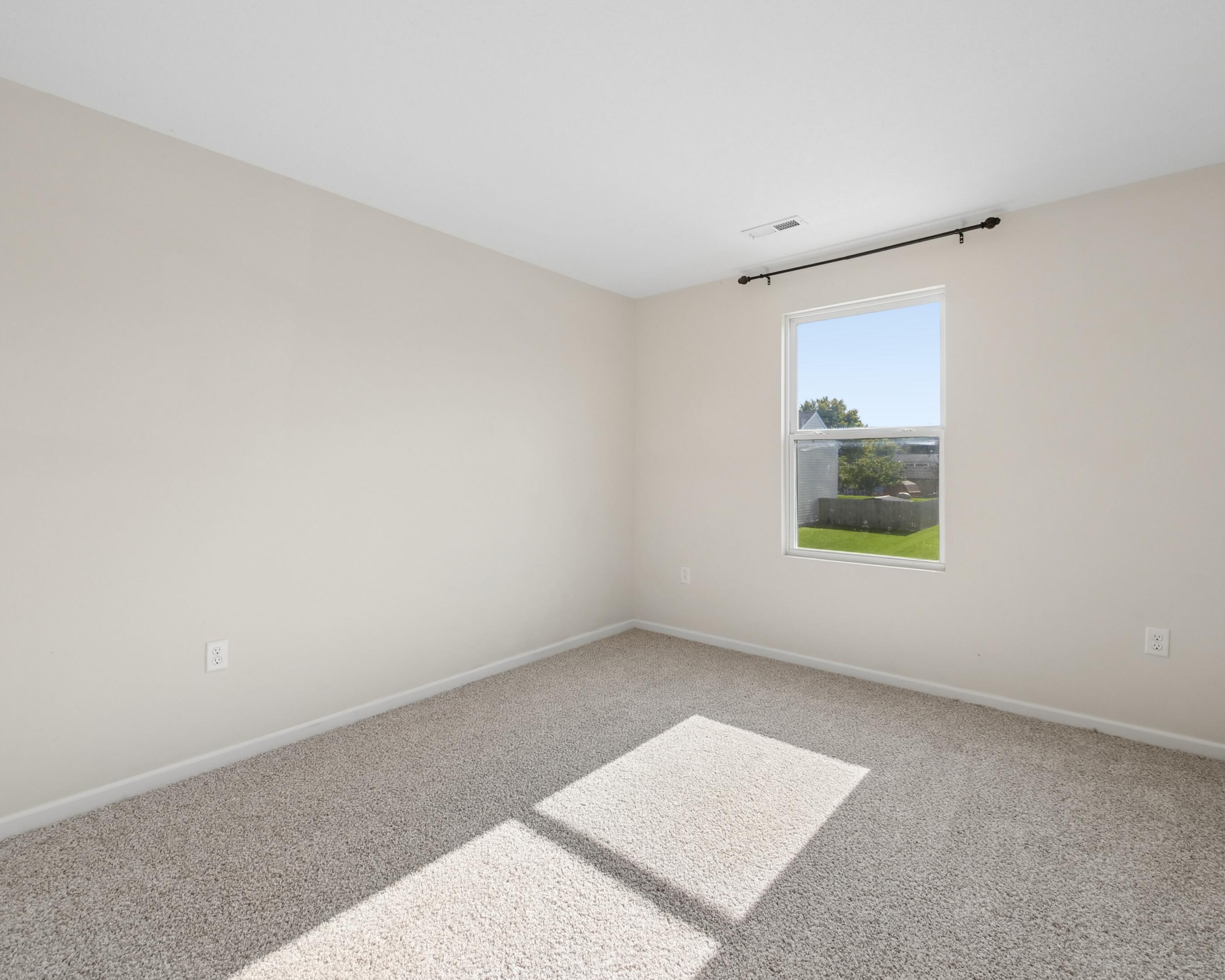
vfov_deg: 84.0
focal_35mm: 15
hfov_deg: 96.8
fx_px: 544
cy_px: 489
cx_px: 593
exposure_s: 1/320
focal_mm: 7
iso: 640
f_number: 7.1
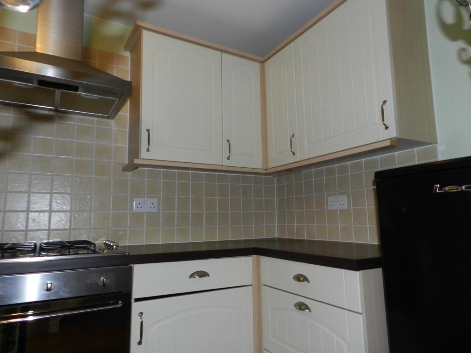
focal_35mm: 23
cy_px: 176
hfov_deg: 73.9
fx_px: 313
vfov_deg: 58.9
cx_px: 236
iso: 200
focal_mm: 4
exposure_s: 1/30
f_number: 3.4
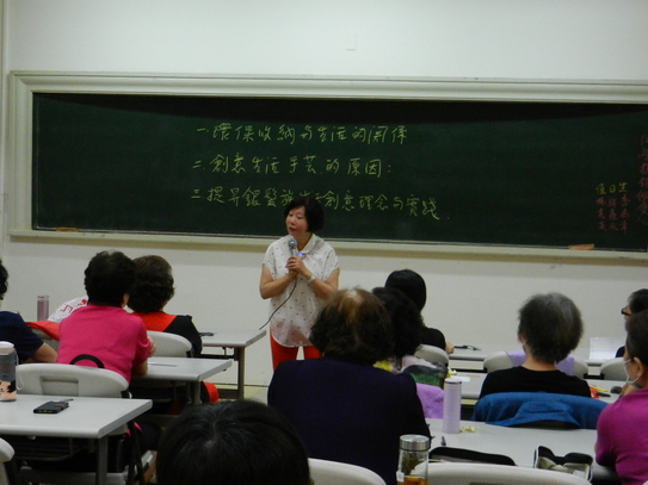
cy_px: 297
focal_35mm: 58
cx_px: 338
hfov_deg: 33.2
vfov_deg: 25.2
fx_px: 1086
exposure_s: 1/100
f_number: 4.2
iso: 640
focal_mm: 8.2
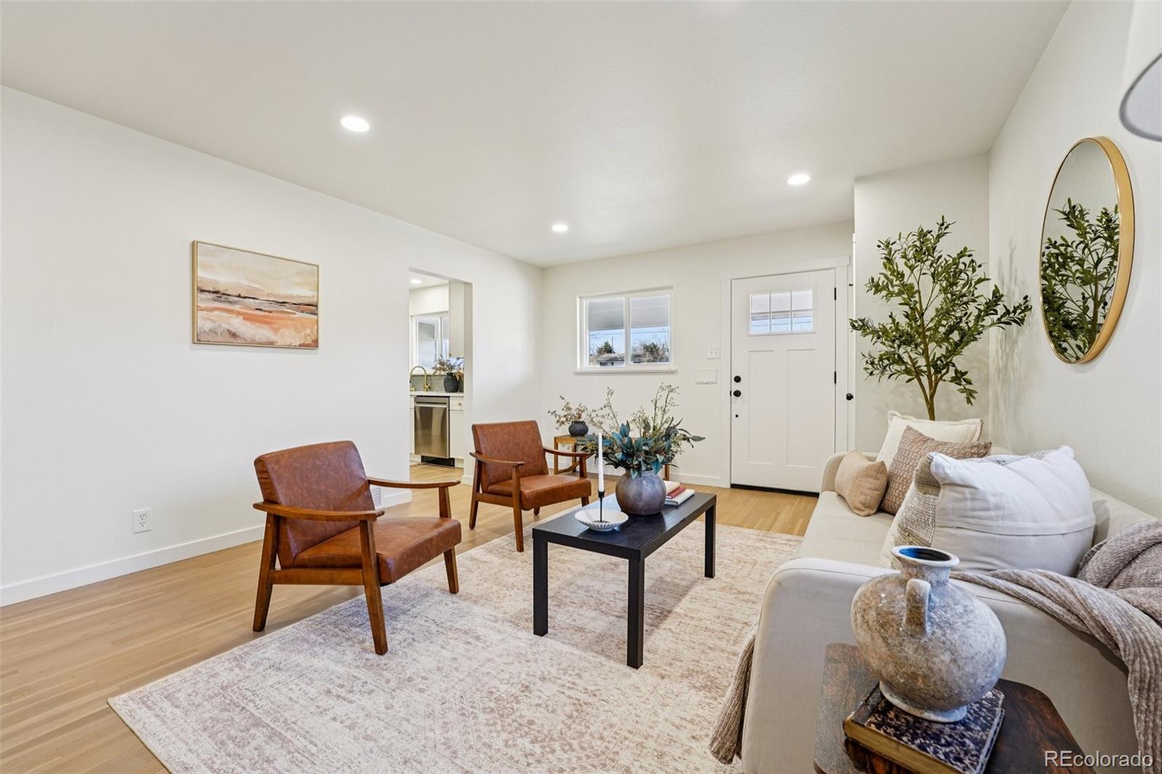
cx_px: 581
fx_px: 452
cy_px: 387
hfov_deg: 104.3
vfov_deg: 81.2
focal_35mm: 14
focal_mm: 14
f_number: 8
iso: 400
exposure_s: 1/20
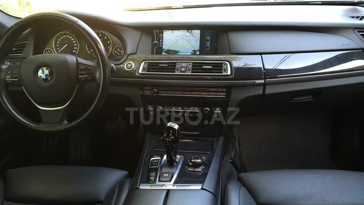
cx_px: 183
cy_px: 116
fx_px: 309
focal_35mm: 32
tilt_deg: -26.0
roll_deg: +3.6
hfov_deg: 61.0
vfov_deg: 36.6
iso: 100
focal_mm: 4.15
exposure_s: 1/33
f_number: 2.2
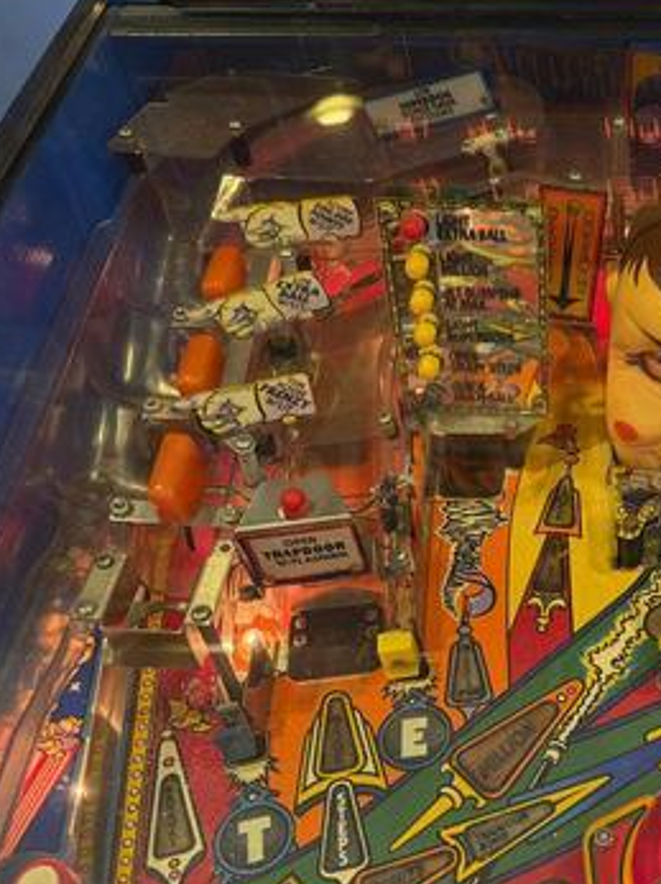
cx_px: 624
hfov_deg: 35.7
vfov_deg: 50.1
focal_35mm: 37
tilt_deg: -39.4
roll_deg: -0.7
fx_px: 943
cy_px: 485
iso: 250
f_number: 1.78
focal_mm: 6.76
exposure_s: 1/60
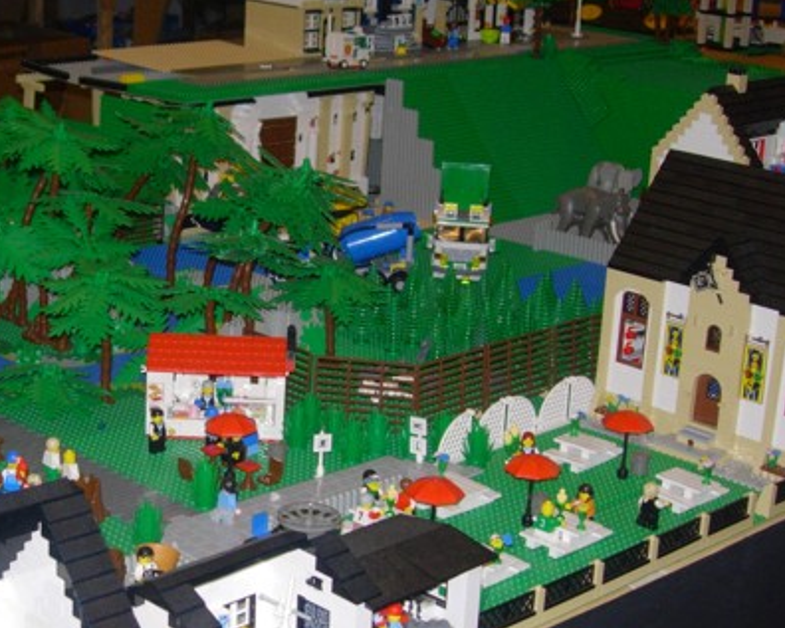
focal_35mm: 75
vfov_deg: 20.4
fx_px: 1743
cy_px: 368
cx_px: 226
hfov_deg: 25.2
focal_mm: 7.8
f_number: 2.8
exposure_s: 1/64
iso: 79
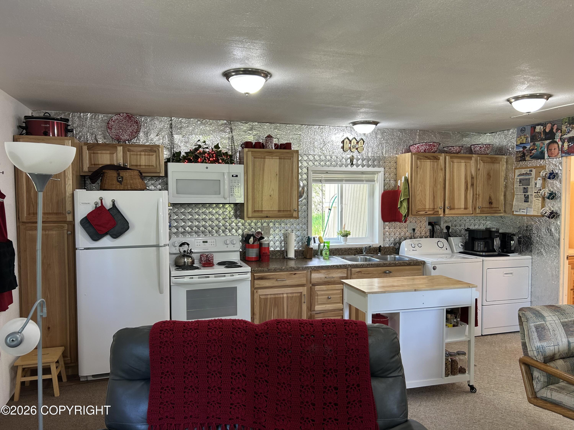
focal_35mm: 26
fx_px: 431
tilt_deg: -2.6
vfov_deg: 53.1
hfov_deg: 67.3
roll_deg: -0.4
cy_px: 215
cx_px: 287
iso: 80
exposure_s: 1/60
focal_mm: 5.7
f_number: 1.5
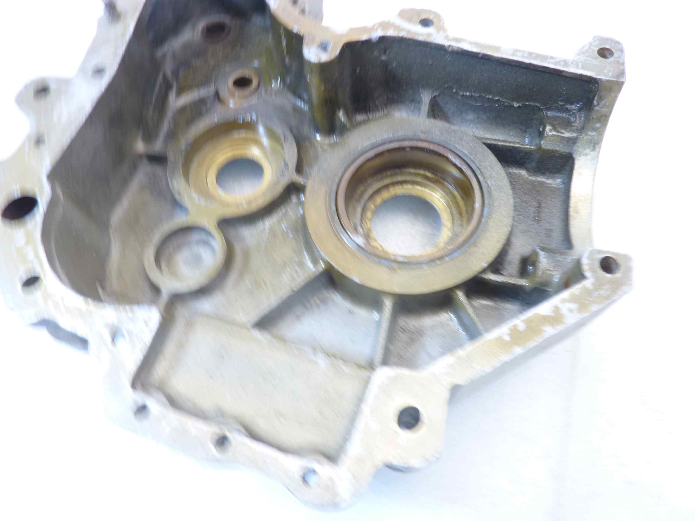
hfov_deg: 69.4
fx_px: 502
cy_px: 260
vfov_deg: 54.9
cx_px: 348
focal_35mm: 25
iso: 80
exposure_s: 1/8
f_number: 3.3
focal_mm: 4.1
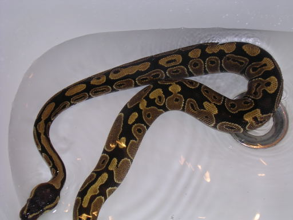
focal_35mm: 63
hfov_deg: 30.7
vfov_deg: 23.3
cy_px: 110
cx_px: 146
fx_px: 533
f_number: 3.5
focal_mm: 9.6
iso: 100
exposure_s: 1/60.1
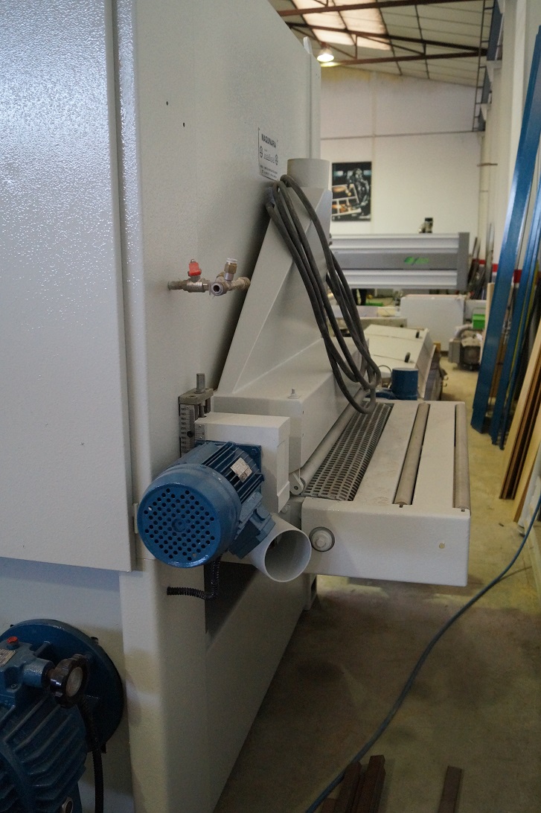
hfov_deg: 43.6
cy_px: 406
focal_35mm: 30
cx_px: 270
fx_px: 677
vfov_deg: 62.0
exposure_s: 1/160
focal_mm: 20
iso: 2500
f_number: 4
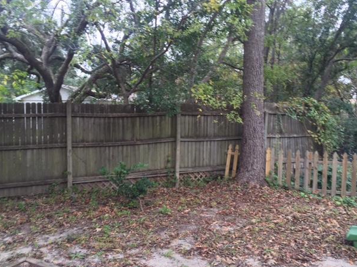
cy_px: 142
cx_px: 169
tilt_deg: -6.5
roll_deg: -2.6
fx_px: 320
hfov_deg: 58.3
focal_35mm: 31
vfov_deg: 45.4
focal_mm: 4.15
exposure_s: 1/60
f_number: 2.2
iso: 40
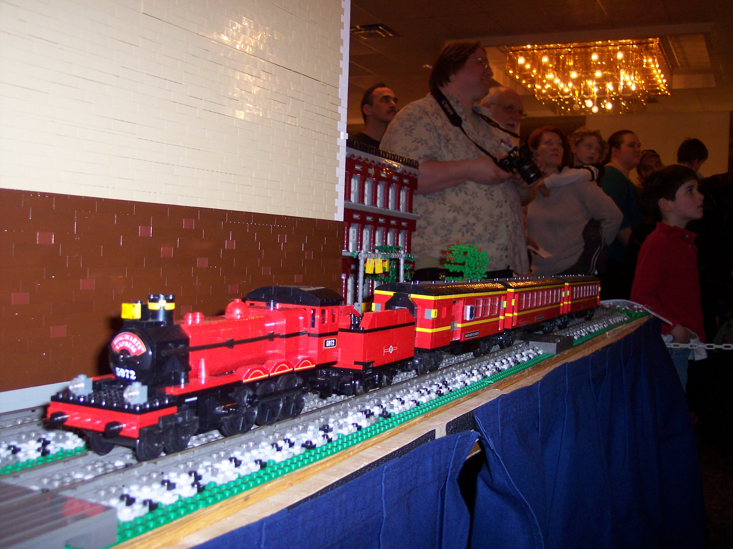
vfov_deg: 37.7
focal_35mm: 38
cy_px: 274
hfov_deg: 49.0
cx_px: 366
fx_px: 804
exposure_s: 1/30
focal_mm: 8
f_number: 2.8
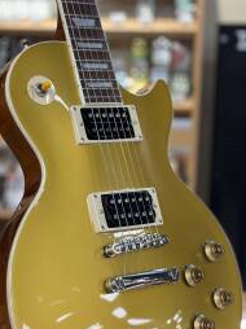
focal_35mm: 82
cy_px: 212
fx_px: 778
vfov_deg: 23.8
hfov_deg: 18.0
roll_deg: -1.0
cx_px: 109
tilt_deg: -14.9
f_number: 1.6
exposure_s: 1/60
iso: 50
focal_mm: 5.96
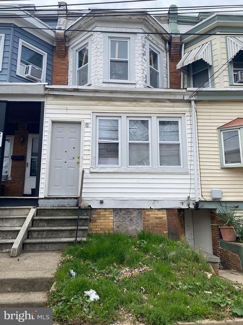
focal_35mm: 26
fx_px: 243
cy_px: 162
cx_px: 122
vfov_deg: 67.3
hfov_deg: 53.0
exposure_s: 1/1961
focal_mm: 4.25
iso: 32
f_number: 1.8
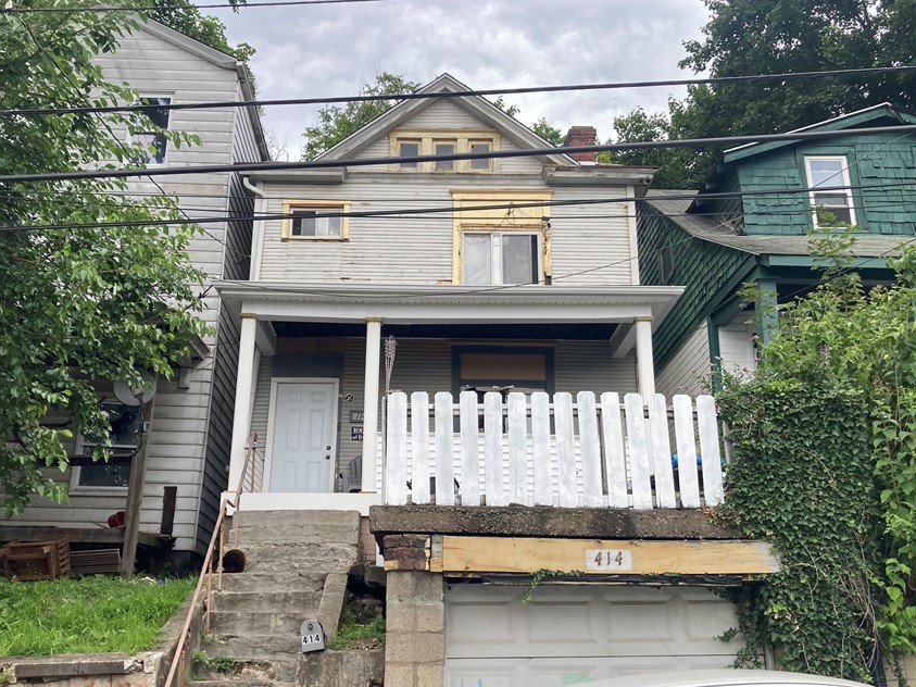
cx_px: 407
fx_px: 900
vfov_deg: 41.7
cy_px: 400
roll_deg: -2.3
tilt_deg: +19.2
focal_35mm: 34
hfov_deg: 53.8
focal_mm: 3.99
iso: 20
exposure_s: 1/516
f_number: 1.8
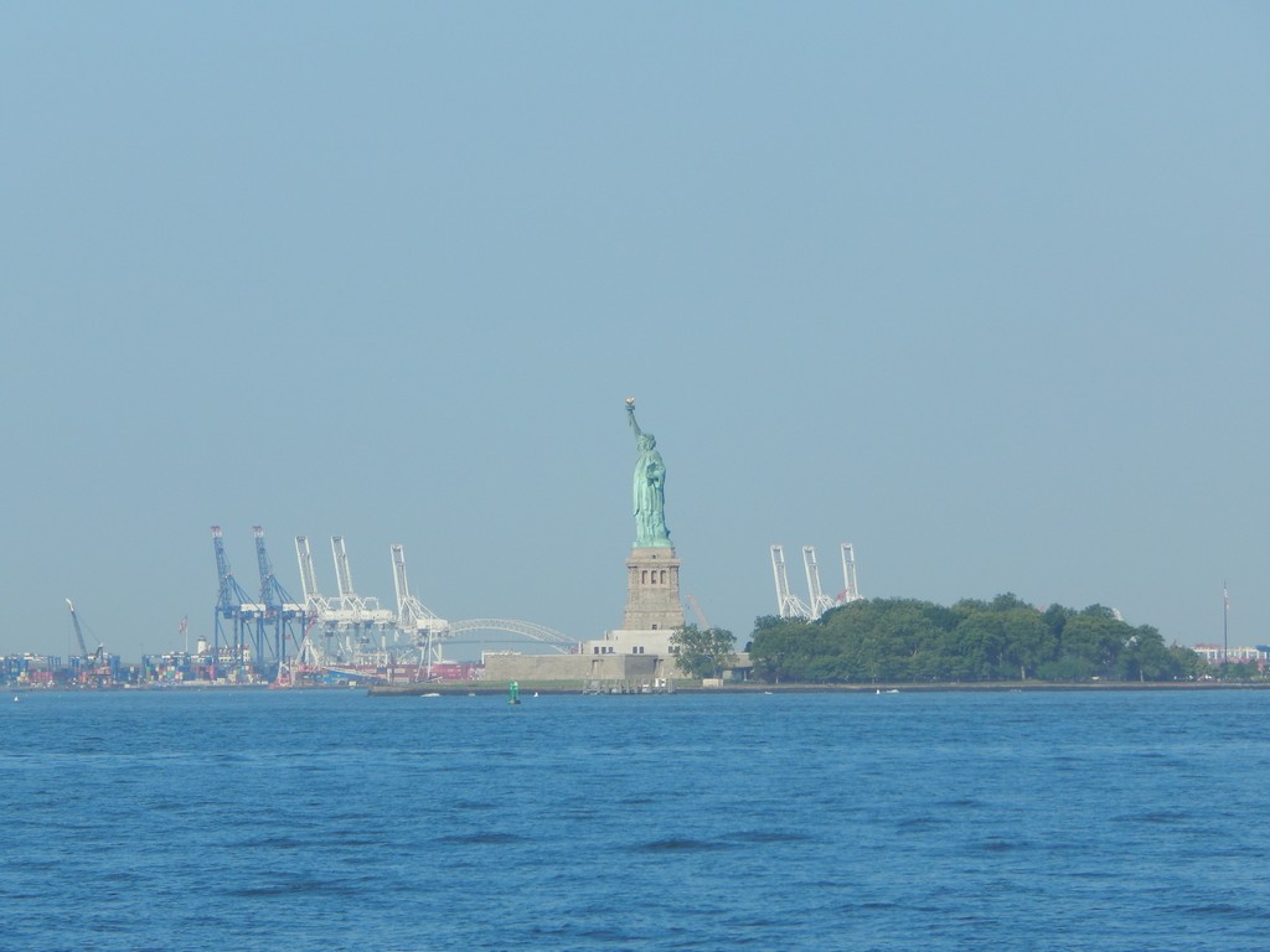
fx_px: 9245
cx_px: 635
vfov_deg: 5.9
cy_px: 476
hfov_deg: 7.9
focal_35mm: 252
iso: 125
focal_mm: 44.9
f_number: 5.6
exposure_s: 1/800
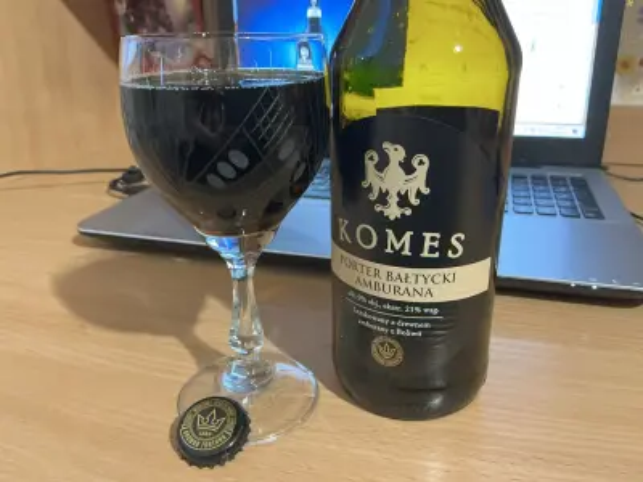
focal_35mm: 29
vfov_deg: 48.2
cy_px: 241
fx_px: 539
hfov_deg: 61.7
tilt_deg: -22.0
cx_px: 322
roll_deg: +0.4
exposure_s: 1/30
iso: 400
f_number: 1.8
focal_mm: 3
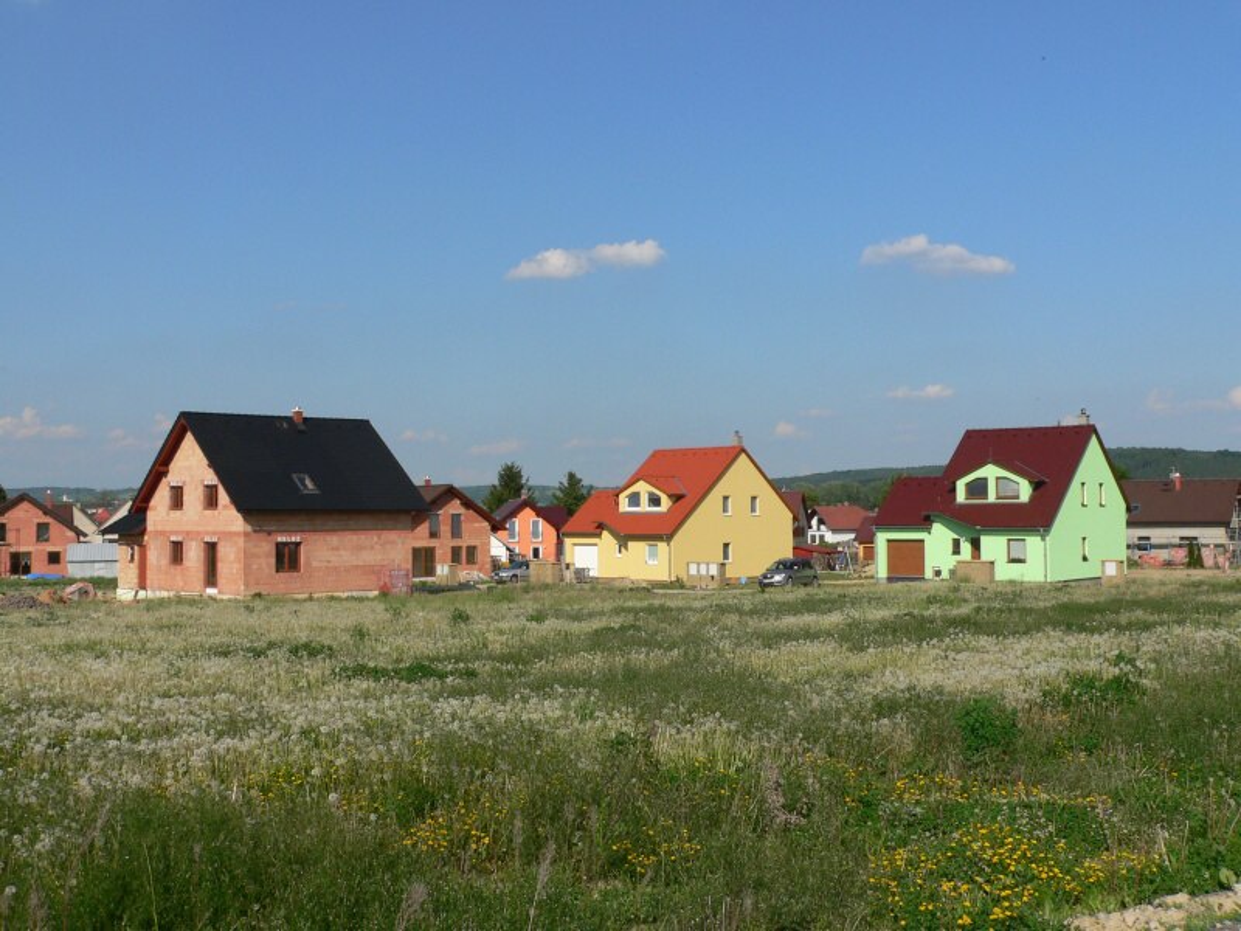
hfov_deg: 44.8
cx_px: 620
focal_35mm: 42
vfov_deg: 34.3
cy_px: 466
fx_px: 1506
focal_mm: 7
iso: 80
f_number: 5.6
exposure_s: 1/500
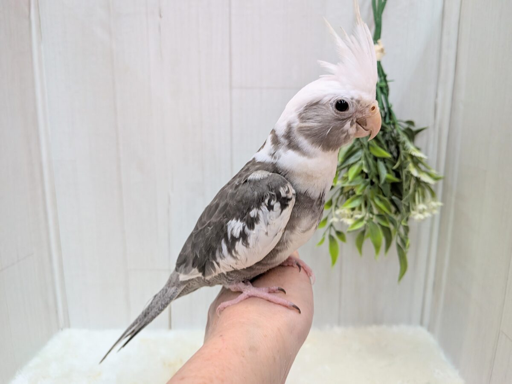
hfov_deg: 71.6
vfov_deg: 56.8
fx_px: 355
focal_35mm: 24
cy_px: 192
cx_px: 256
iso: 108
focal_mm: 4.53
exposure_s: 1/100
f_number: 1.7
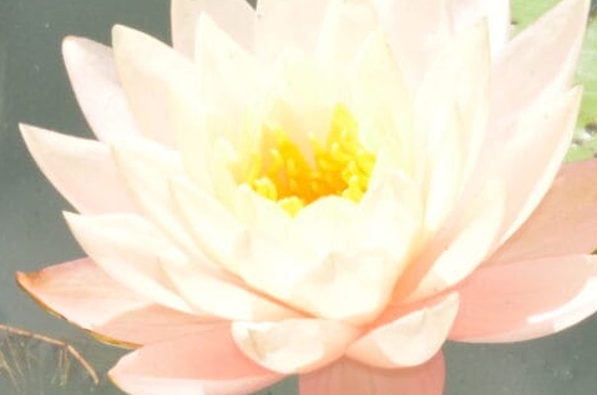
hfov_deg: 3.2
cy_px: 194
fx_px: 10622
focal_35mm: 642
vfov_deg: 2.1
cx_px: 344
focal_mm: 200
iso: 3200
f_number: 36
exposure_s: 1/250
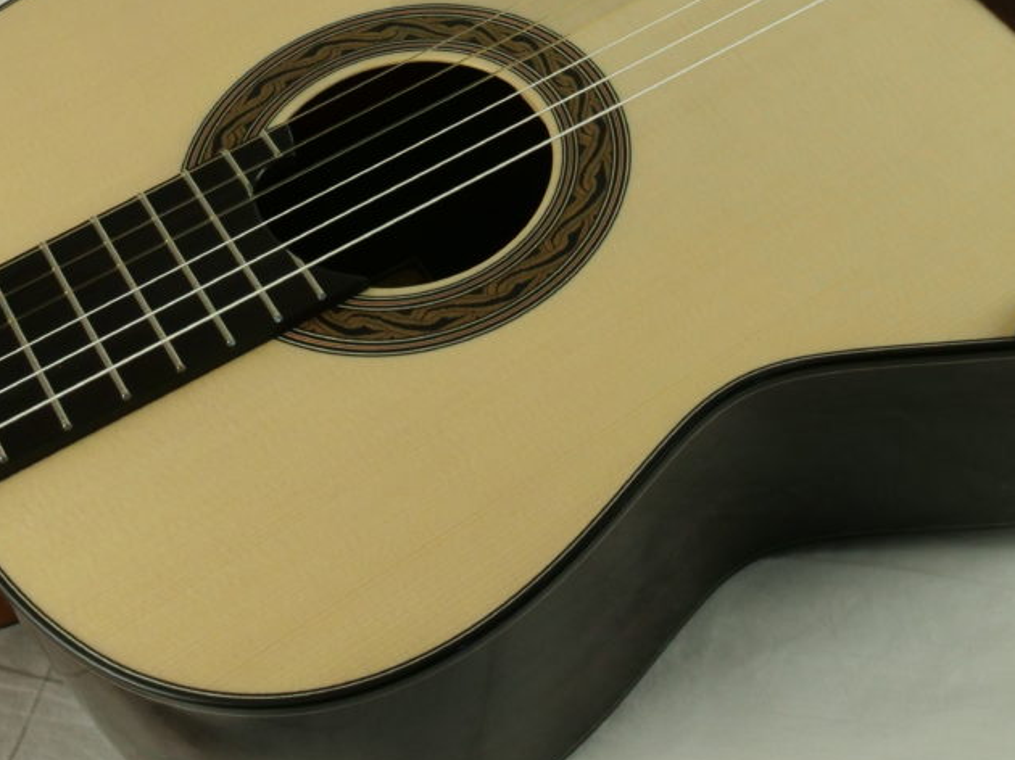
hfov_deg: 31.5
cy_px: 137
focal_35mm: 61
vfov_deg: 23.6
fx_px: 1788
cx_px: 650
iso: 1600
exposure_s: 1/60
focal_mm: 18
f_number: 13
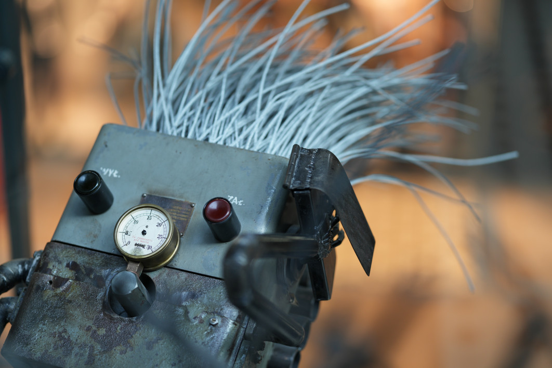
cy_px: 184
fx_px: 1303
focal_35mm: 85
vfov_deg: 16.1
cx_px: 276
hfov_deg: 23.9
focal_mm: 85
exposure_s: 1/125
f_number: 1.4
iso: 200
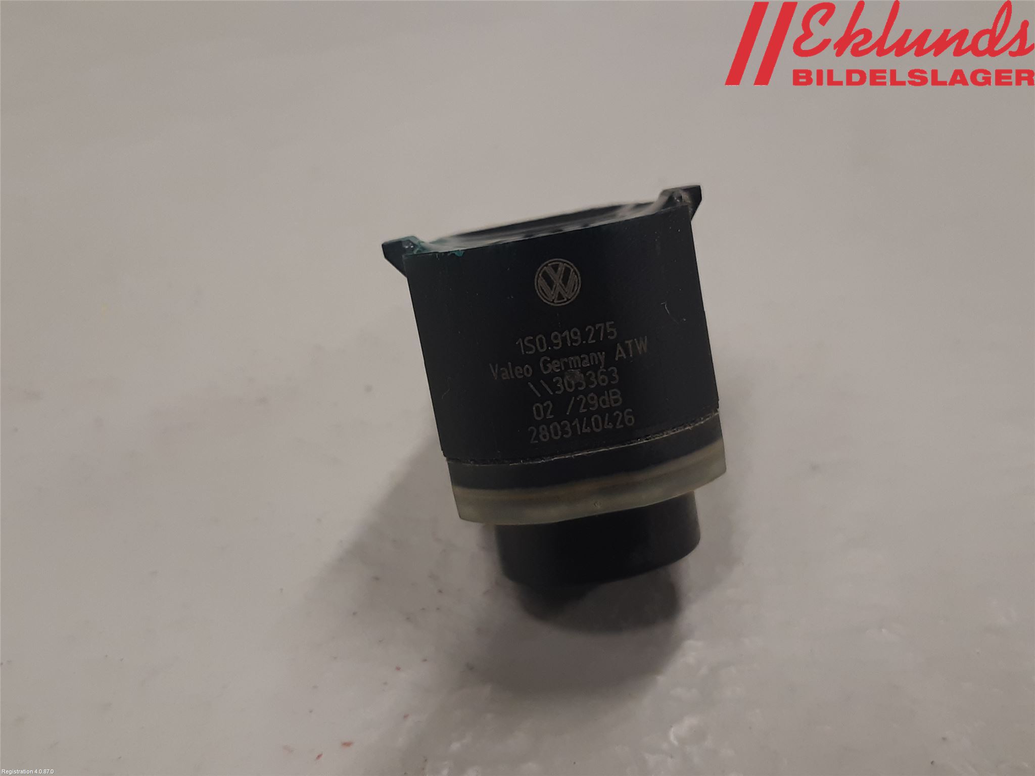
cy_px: 388
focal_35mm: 26
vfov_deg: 53.1
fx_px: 777
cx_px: 518
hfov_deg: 67.3
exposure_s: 1/50
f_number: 1.7
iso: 100
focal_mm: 3.93
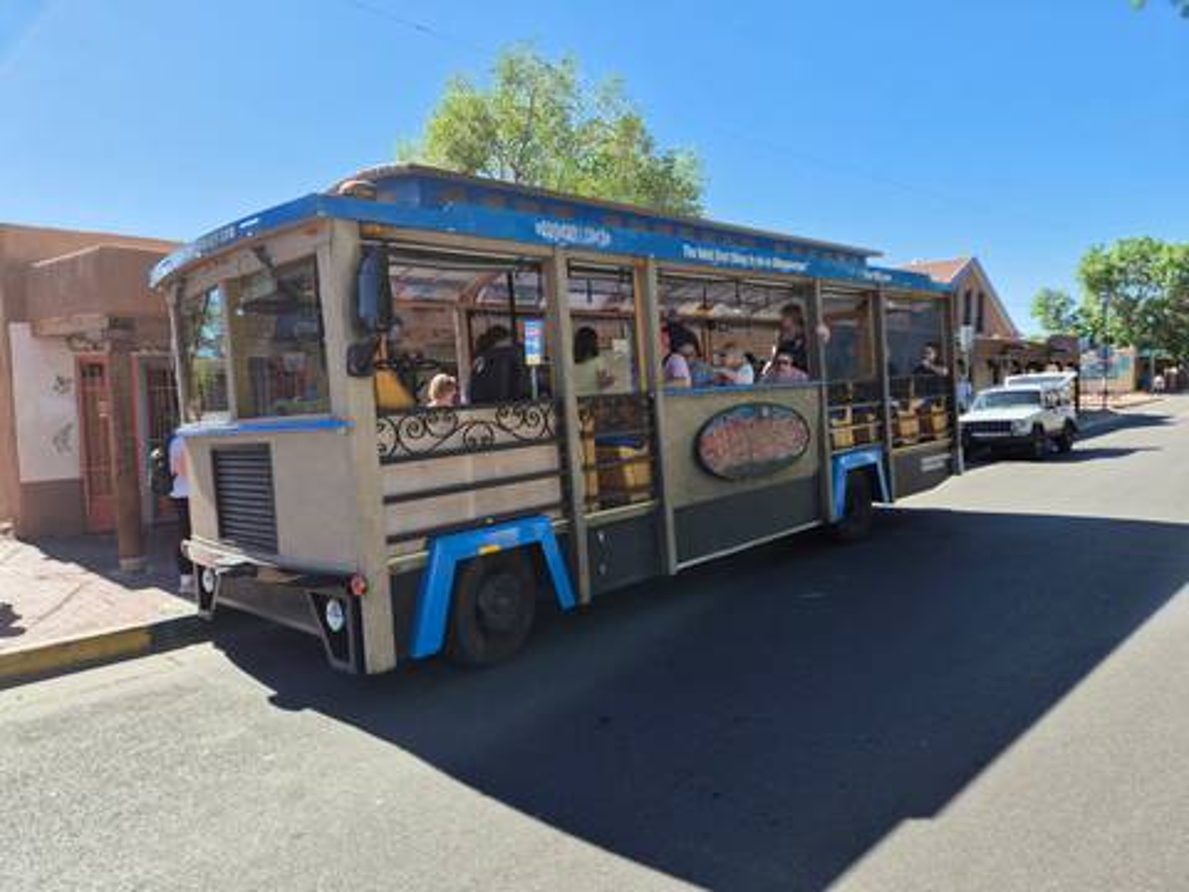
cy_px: 446
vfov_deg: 58.9
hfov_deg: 73.9
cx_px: 594
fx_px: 790
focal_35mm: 23
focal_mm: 5.4
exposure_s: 1/1876
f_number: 1.8
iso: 50
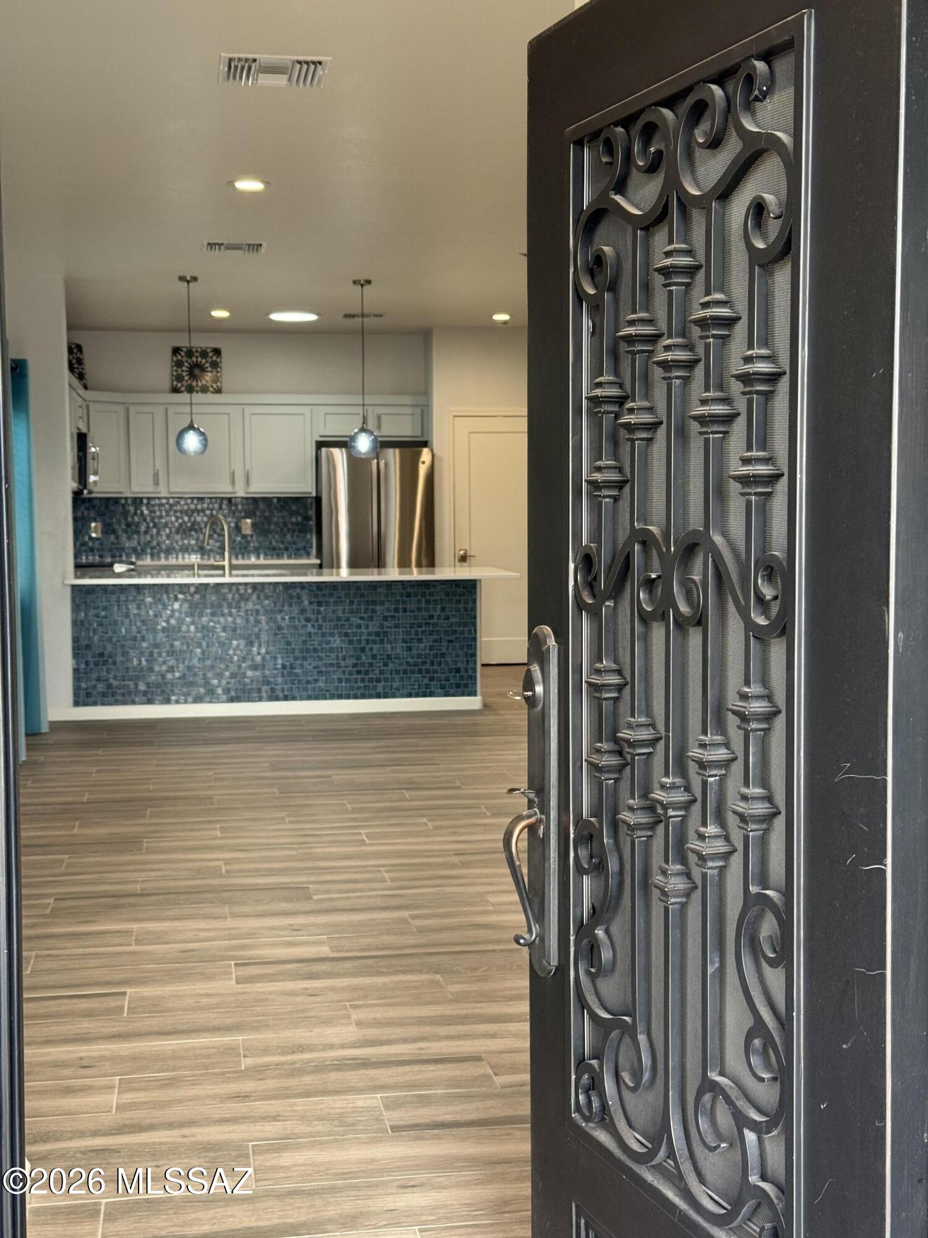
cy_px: 619
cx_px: 464
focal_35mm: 48
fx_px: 1716
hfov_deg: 30.3
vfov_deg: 39.7
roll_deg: +1.2
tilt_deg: -3.4
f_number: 1.78
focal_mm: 6.76
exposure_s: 1/64
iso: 100
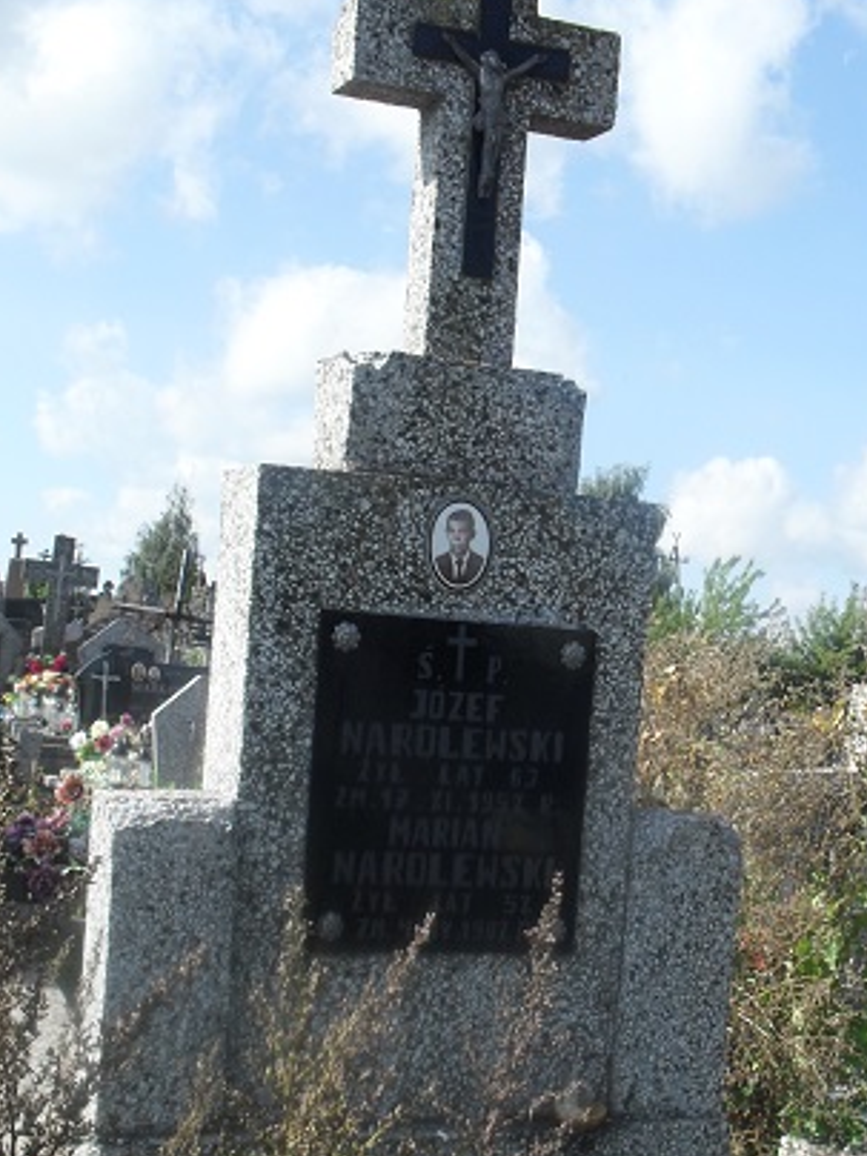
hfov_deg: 27.9
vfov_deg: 36.2
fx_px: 1737
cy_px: 815
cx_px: 544
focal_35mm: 52
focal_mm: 6.3
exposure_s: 1/125
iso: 100
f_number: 8.4
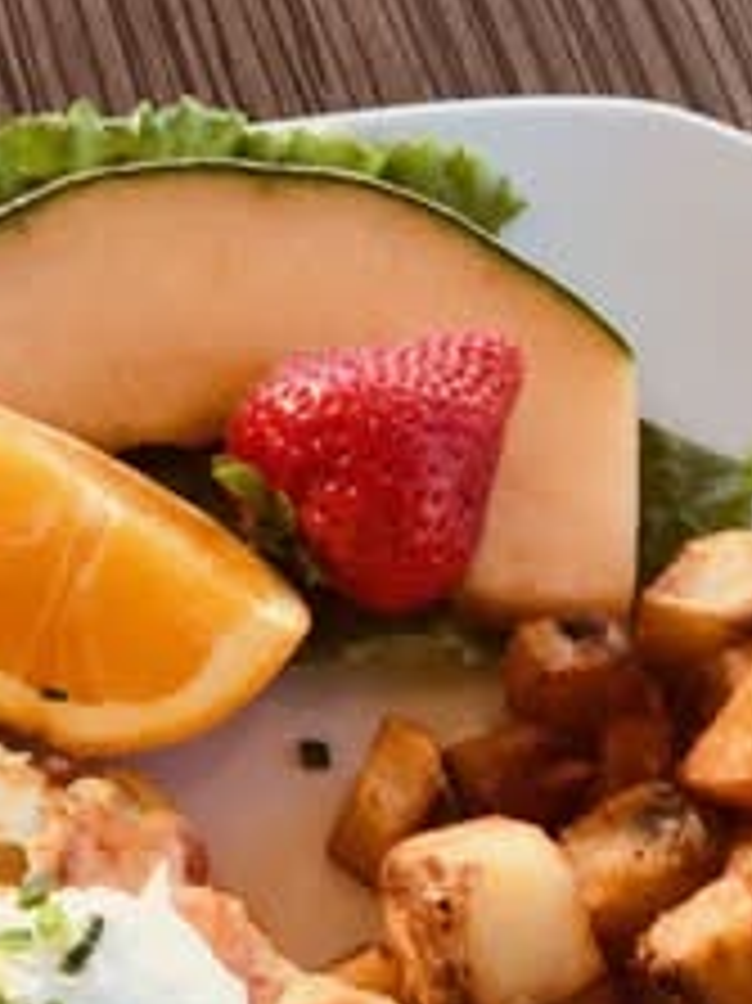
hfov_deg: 11.3
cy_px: 851
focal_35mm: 131
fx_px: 3798
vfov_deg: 14.9
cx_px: 284
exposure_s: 1/60
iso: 20
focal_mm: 6.6
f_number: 2.8
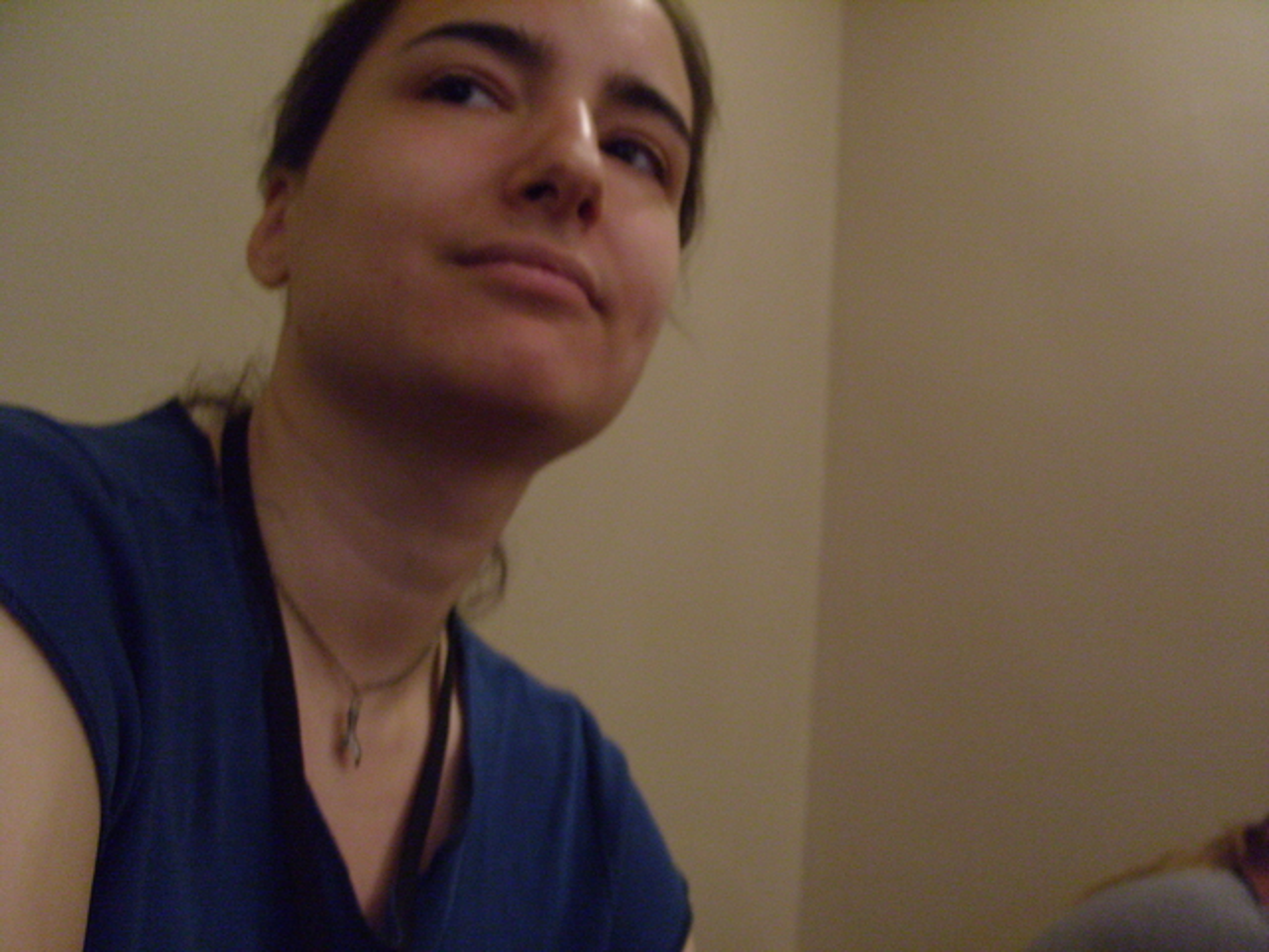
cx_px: 634
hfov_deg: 52.6
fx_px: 1283
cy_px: 476
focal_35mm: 35
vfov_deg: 40.7
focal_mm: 7.8
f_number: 2.8
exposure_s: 1/30
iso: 400
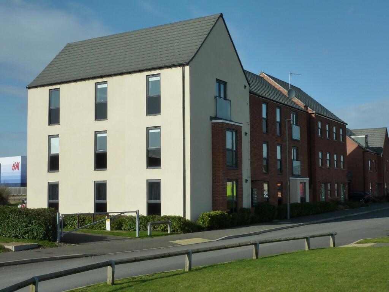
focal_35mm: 48
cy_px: 146
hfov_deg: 39.7
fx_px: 539
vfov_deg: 30.3
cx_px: 194
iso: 125
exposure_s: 1/500
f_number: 5.6
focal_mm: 7.9
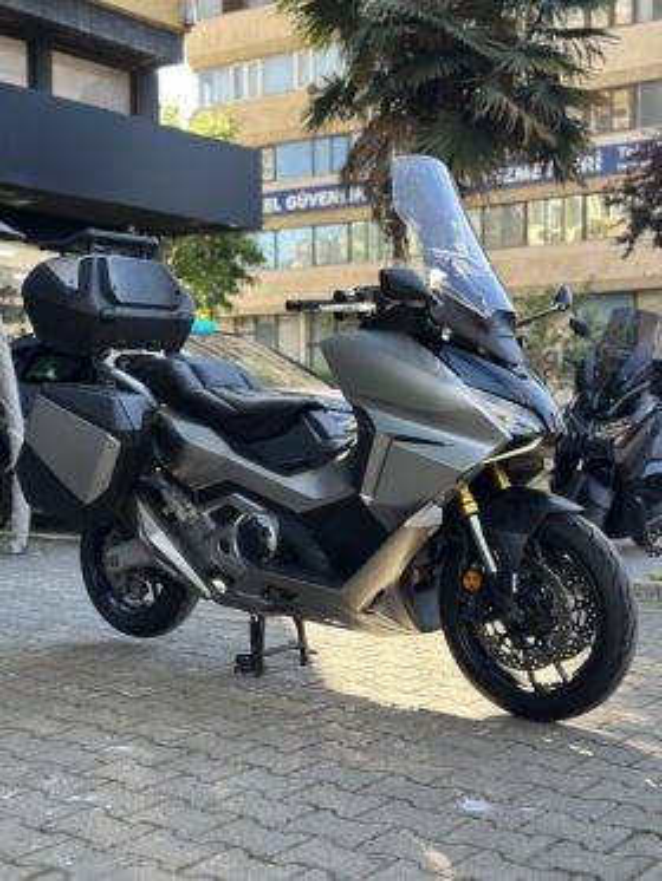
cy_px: 440
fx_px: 1223
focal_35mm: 48
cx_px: 331
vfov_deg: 39.6
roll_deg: -0.6
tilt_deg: -0.1
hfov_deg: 30.3
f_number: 1.78
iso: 80
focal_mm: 6.86
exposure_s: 1/574
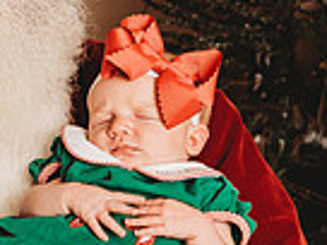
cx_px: 0
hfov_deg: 10.6
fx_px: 1748
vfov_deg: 8.0
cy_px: 55
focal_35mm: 185
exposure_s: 1/160
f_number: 4
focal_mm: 58
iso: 100
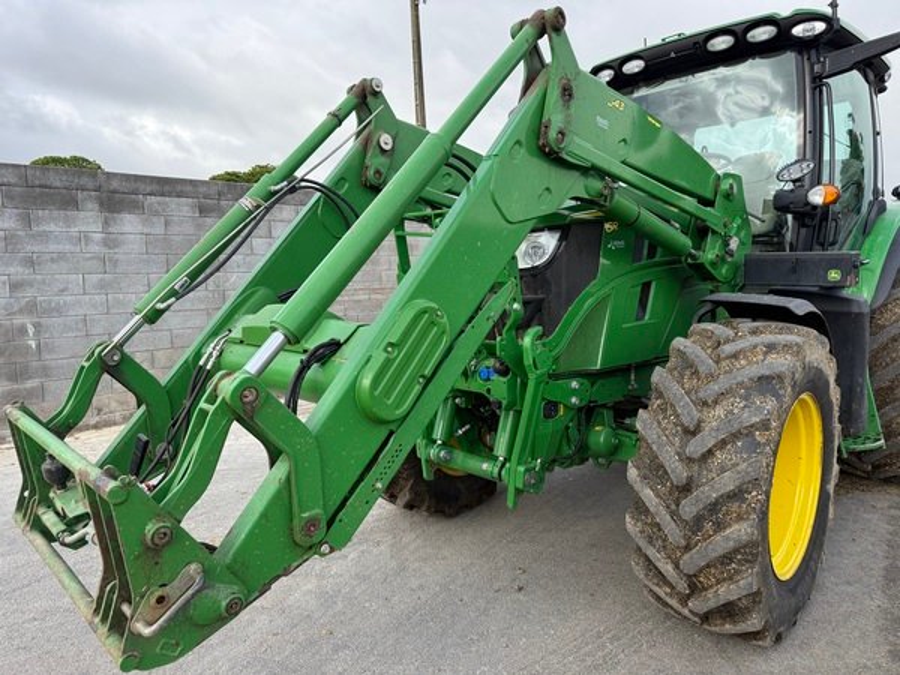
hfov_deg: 71.6
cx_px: 450
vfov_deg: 56.8
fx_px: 624
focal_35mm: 24
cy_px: 338
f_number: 1.78
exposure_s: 1/1618
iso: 100
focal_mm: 6.76
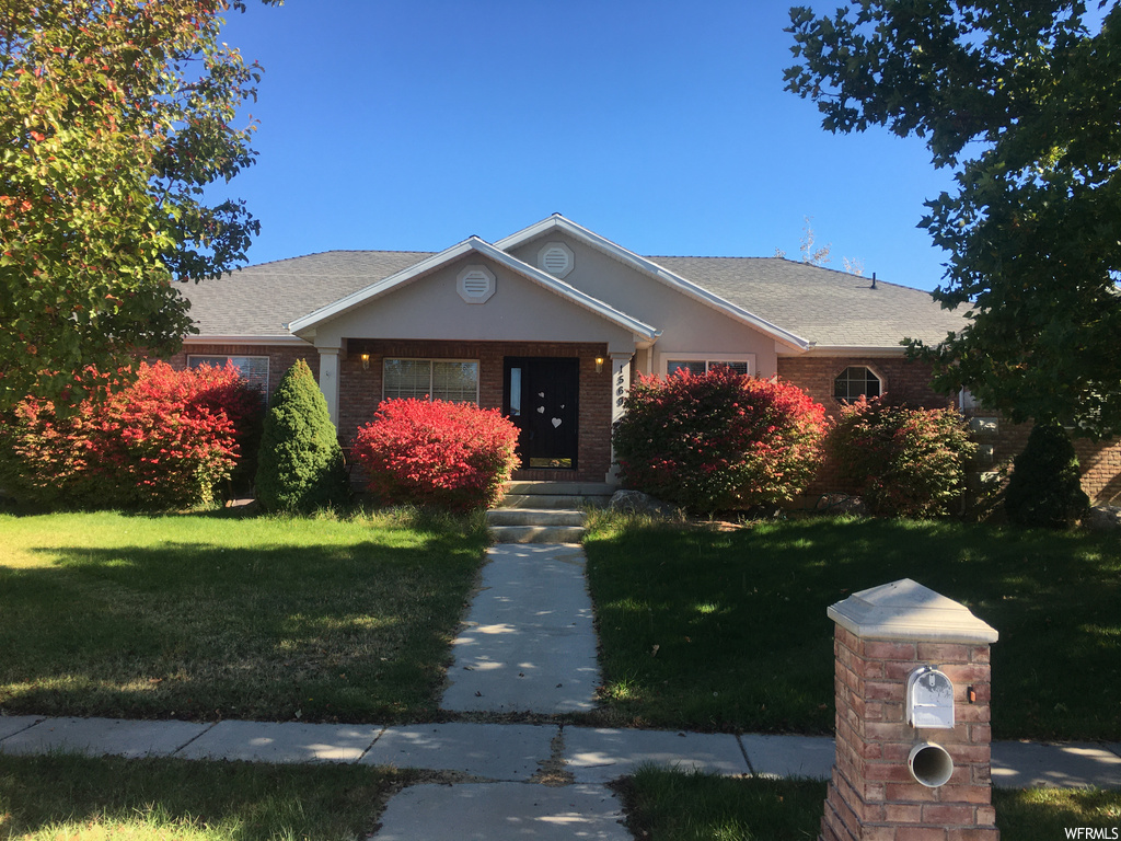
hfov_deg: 61.7
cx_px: 560
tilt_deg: +4.4
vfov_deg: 48.2
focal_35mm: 29
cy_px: 420
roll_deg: -1.3
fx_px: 939
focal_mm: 4.15
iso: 25
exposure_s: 1/625
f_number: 2.2
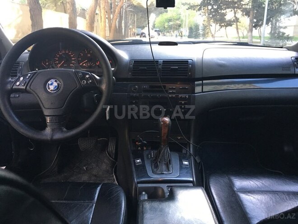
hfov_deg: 61.7
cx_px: 149
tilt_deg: -16.9
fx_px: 250
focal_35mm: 29
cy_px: 112
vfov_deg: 48.2
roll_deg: -0.7
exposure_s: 1/33
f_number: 2.2
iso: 64
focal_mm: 4.15
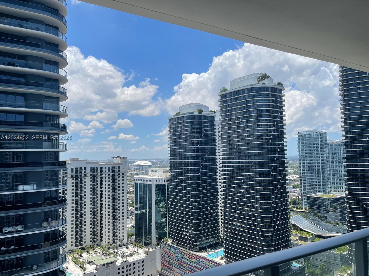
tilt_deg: +3.5
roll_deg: +0.9
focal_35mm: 26
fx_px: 277
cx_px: 184
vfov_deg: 53.1
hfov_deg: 67.3
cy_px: 138
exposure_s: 1/4717
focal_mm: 5.1
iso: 32
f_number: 1.6
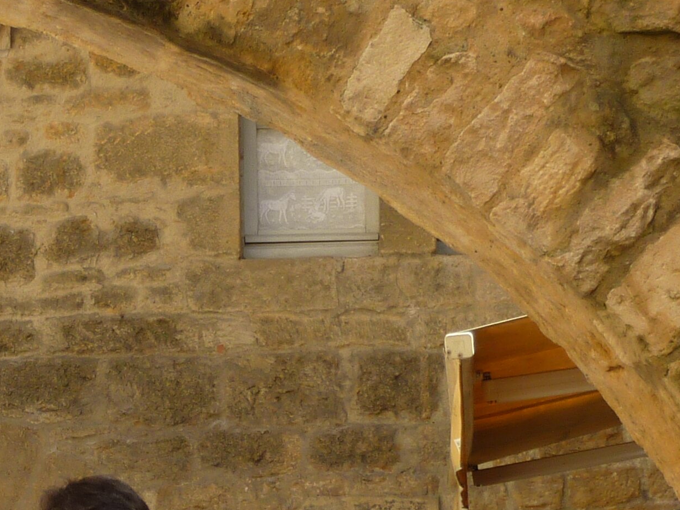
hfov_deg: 11.1
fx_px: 3418
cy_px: 727
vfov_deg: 8.4
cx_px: -162
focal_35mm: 174
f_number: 3.9
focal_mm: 9.7
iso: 80
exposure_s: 1/80
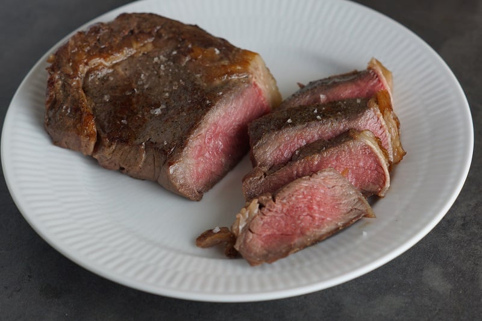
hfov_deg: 27.0
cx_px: 241
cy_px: 160
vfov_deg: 18.2
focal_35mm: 75
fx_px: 1004
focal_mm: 50
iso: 200
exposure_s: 1/80
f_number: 4
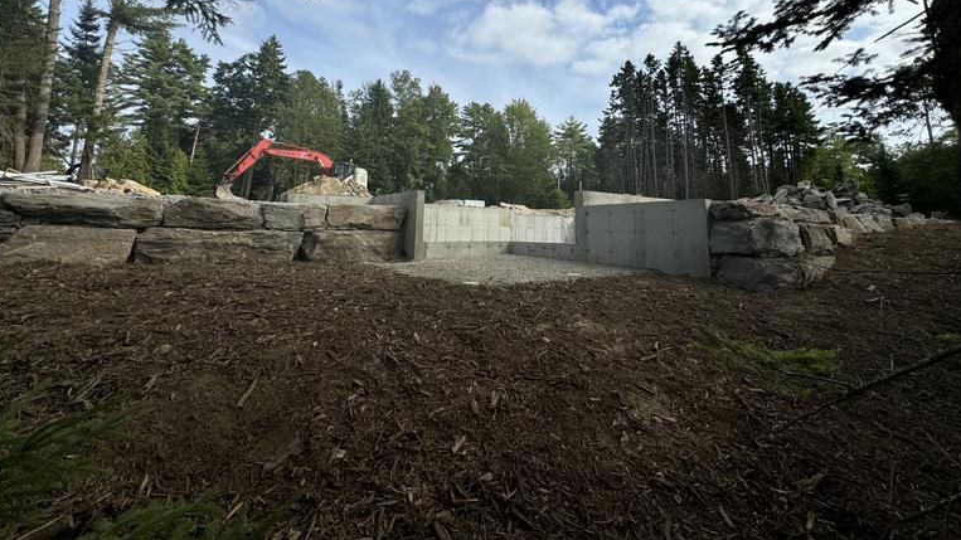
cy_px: 164
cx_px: 495
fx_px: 408
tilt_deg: +10.2
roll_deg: -1.0
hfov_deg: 99.3
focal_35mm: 16
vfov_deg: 64.6
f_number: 2.2
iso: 50
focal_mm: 2.22
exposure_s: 1/1567
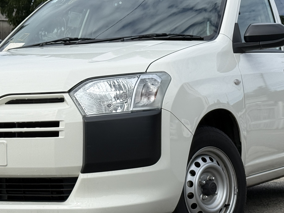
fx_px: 870
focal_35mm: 106
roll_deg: +0.3
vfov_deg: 13.9
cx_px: 116
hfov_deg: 18.5
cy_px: 76
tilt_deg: +1.4
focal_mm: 6.76
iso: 64
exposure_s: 1/6024
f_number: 1.78
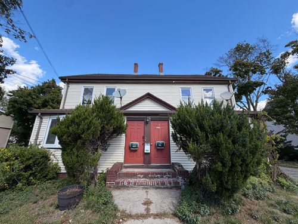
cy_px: 112
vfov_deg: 85.7
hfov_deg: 102.1
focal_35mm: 14
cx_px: 149
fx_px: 121
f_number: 2.2
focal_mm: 2.22
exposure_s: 1/514
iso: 40
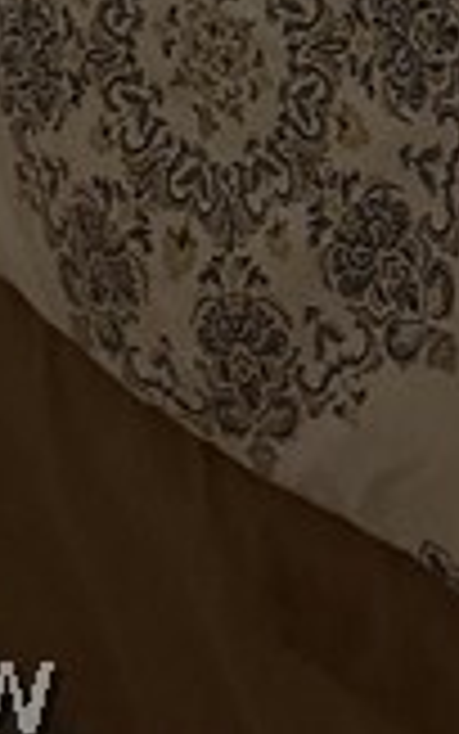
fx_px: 3200
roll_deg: -1.0
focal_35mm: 160
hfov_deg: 7.6
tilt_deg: -5.8
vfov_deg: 9.8
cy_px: -1513
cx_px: 1166
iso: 100
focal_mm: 6.86
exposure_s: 1/120
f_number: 1.78
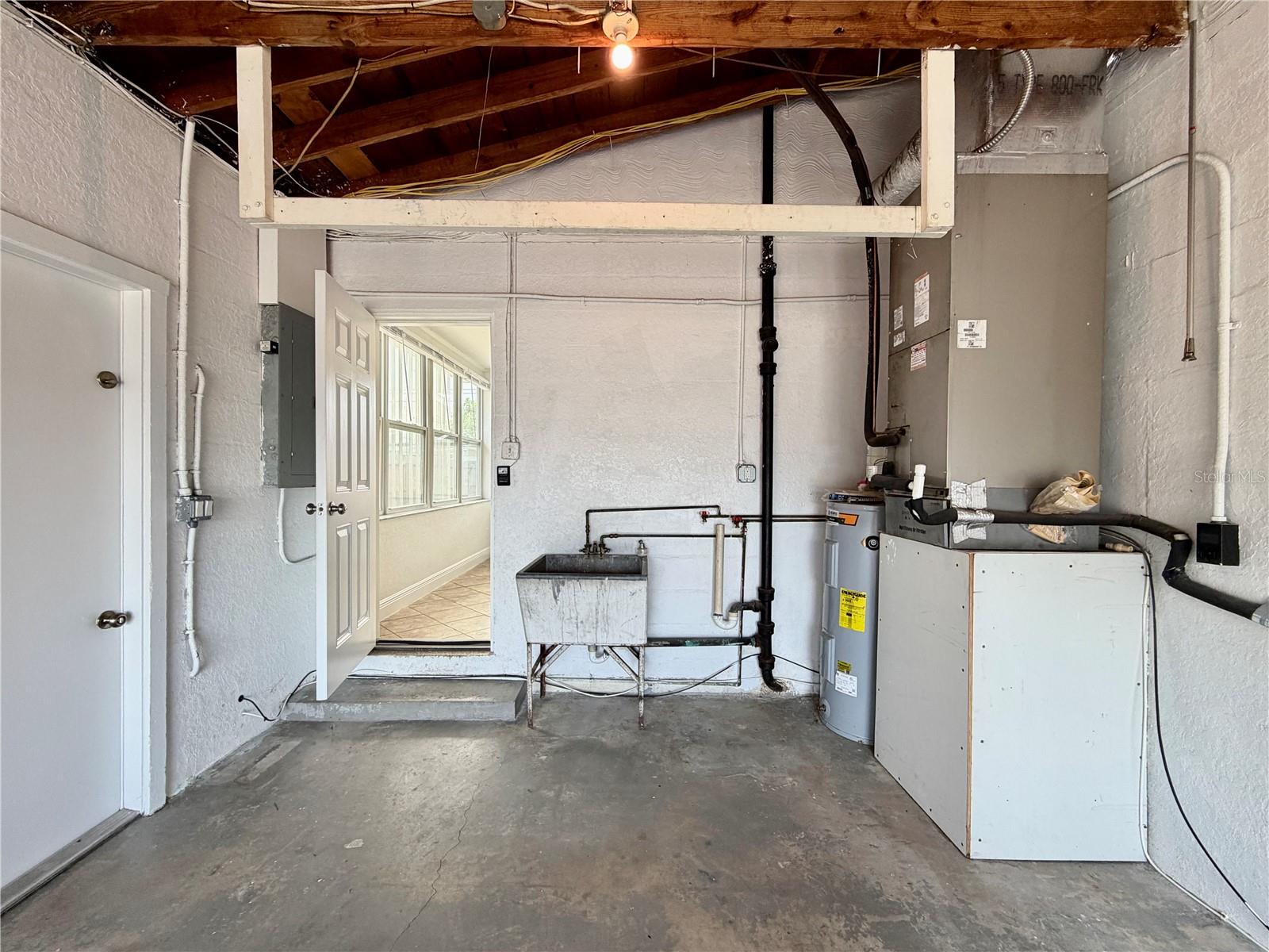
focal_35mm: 14
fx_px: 513
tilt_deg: -0.2
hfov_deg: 102.1
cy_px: 476
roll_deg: +0.0
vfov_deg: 85.7
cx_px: 634
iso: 160
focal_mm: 2.22
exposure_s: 1/120
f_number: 2.2
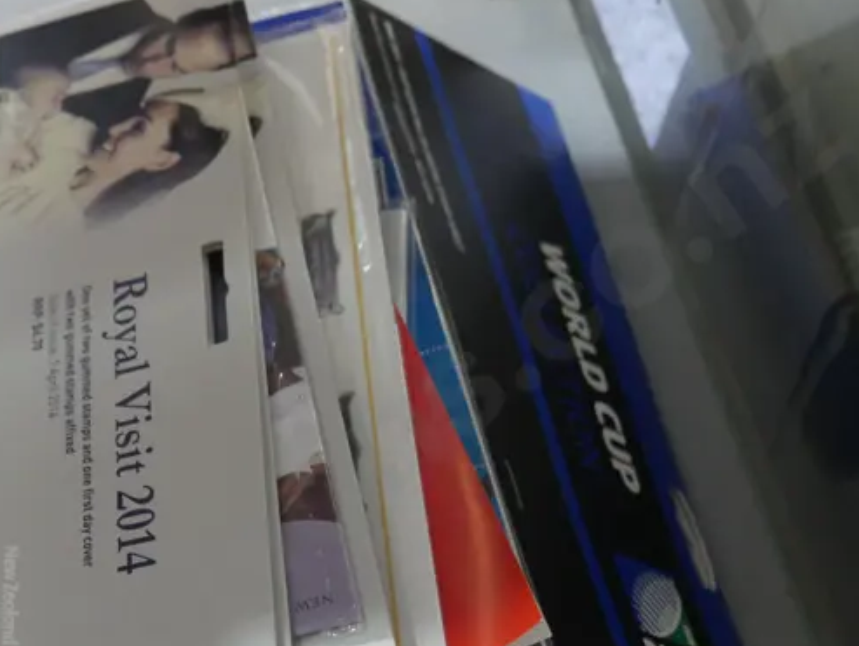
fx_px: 2062
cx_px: 115
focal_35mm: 83
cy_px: 652
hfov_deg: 23.0
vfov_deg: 17.4
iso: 1600
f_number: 4.4
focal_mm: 20
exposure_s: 1/60
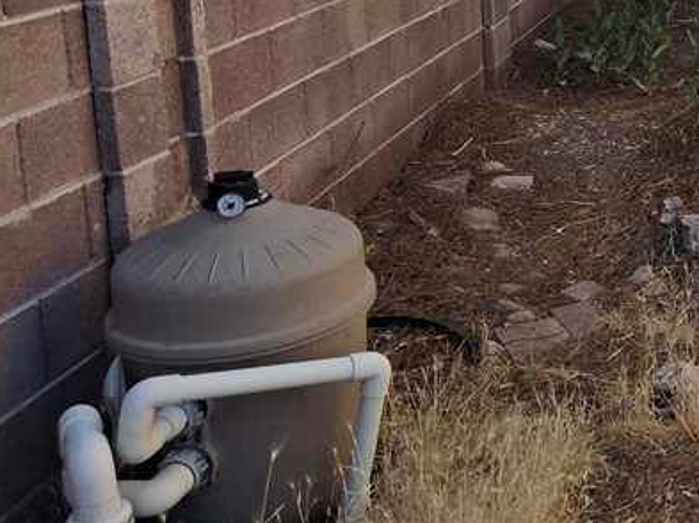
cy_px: 27
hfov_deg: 28.0
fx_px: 1210
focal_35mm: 60
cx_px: 848
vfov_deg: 23.6
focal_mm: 5.4
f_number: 1.8
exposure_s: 1/3185
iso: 80
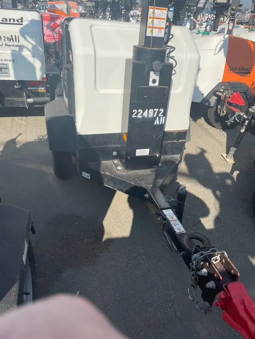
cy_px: 170
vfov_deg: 67.3
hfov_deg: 53.1
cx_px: 128
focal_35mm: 26
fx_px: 255
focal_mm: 4.2
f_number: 1.6
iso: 50
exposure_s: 1/4651
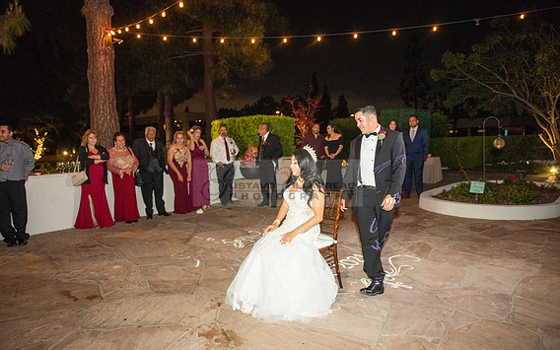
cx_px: 279
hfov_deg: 72.5
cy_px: 183
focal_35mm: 25
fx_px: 382
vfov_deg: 49.3
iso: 1250
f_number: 2.8
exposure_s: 1/125
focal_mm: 24
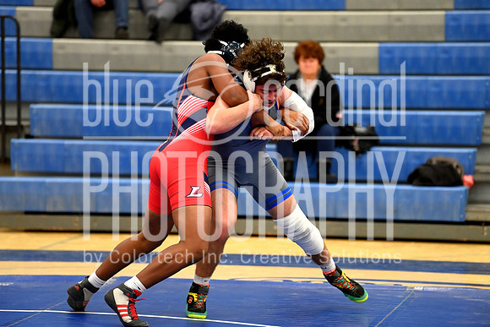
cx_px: 245
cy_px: 164
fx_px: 2723
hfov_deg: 10.3
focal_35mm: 200
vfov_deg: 6.9
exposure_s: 1/640
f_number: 3.2
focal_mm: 200
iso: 3200
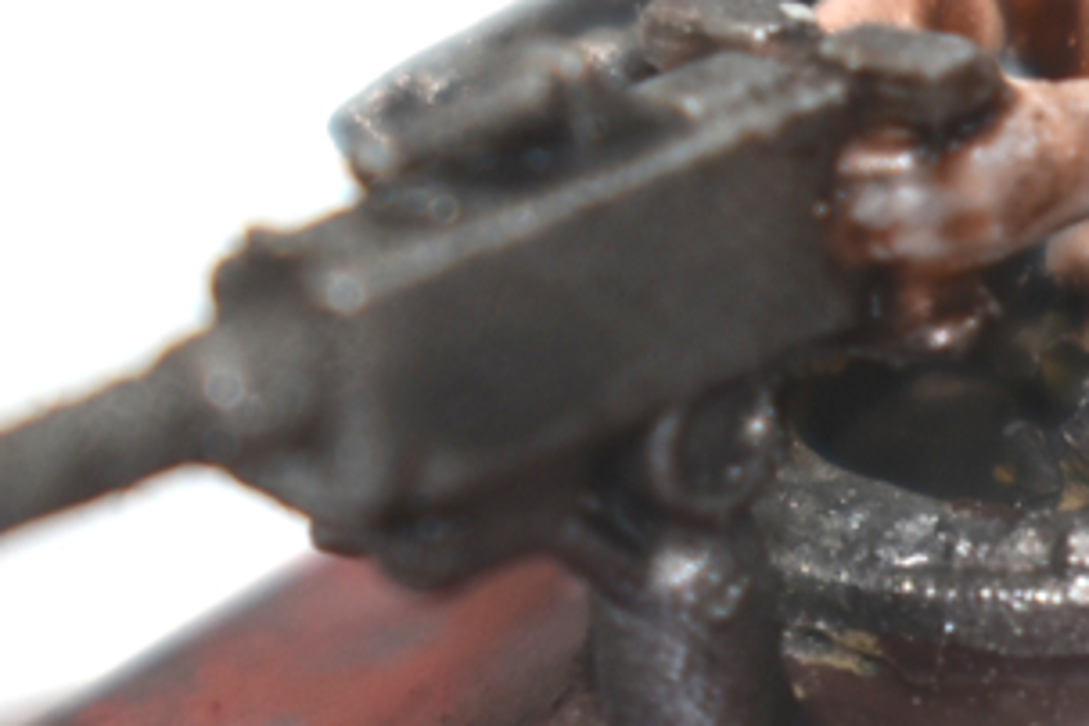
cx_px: 1366
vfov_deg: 3.4
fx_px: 12325
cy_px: 133
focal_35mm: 407
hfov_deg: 5.0
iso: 100
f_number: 5.6
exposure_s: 1/125
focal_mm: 55
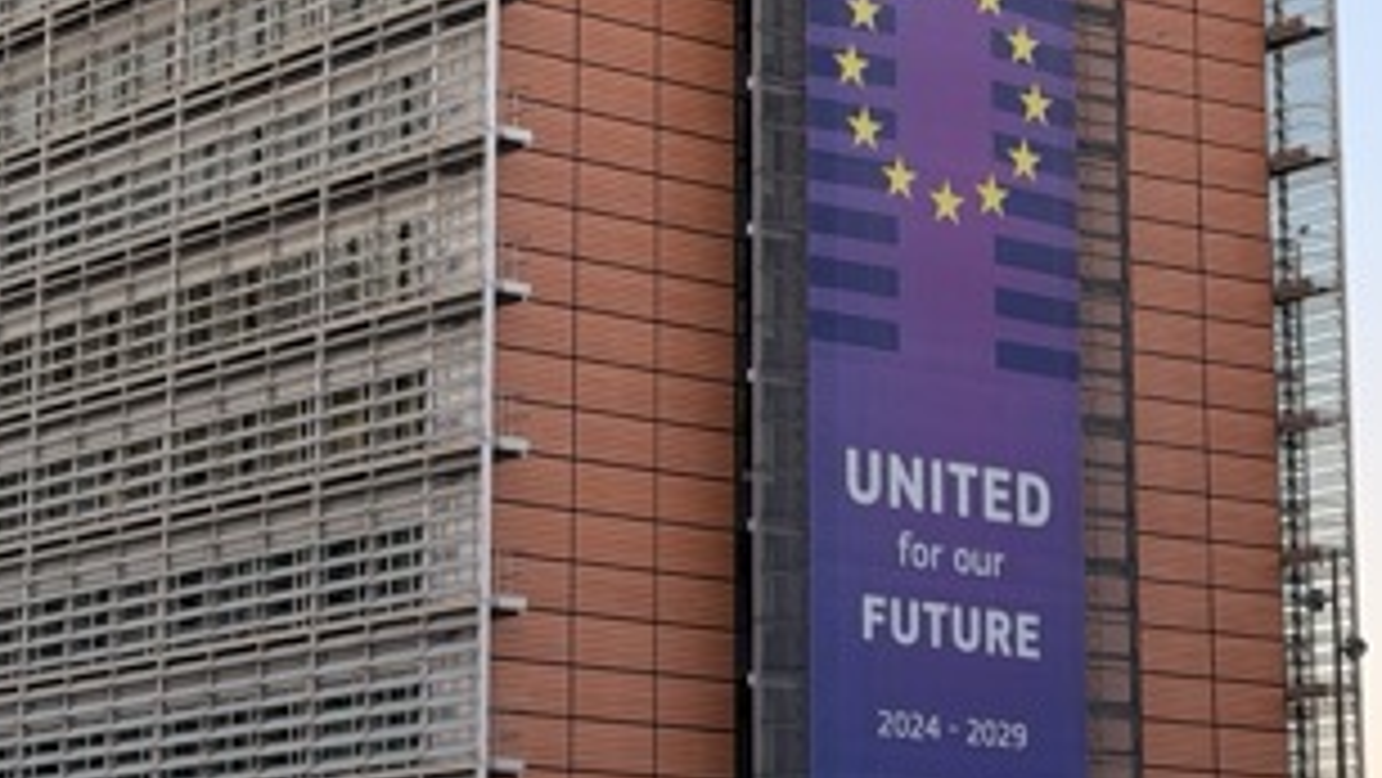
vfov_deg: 11.1
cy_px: 229
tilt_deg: +12.6
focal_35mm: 109
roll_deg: +0.1
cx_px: 653
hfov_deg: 19.6
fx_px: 3996
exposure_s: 1/227
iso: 64
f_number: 1.78
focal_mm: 6.76
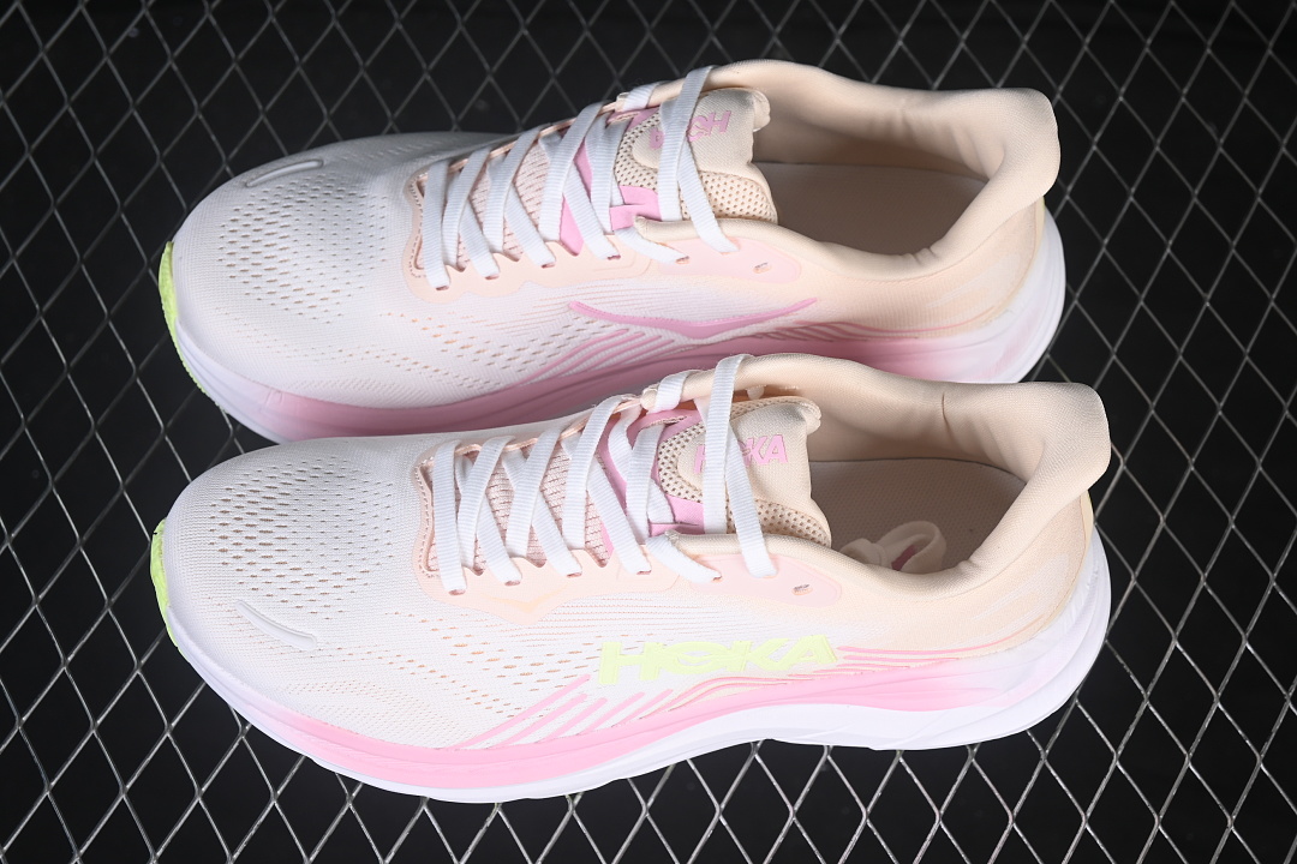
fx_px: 2702
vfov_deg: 18.2
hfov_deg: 27.0
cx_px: 648
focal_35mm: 75
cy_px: 432
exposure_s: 1/80
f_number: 7.1
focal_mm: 50
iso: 160
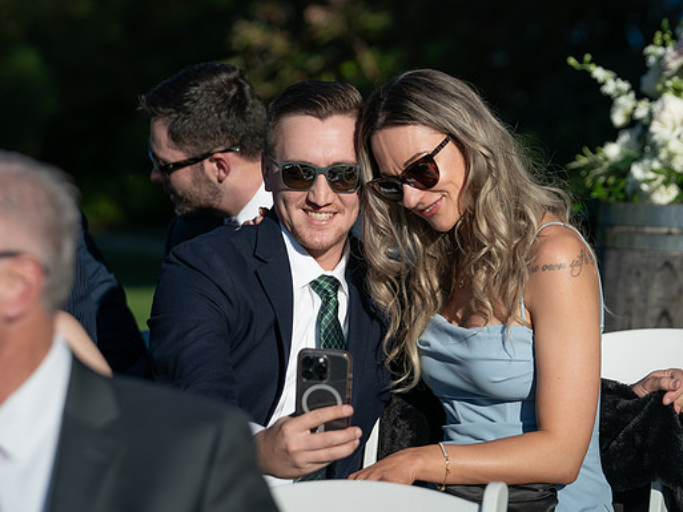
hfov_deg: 12.1
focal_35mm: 163
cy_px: 219
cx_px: 358
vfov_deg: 9.1
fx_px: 3217
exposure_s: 1/1600
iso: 100
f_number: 4
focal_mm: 130
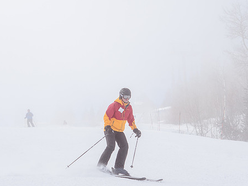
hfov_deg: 16.0
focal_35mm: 123
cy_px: 99
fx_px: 881
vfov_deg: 12.1
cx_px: 96
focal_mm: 66
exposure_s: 1/800
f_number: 5.6
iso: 200
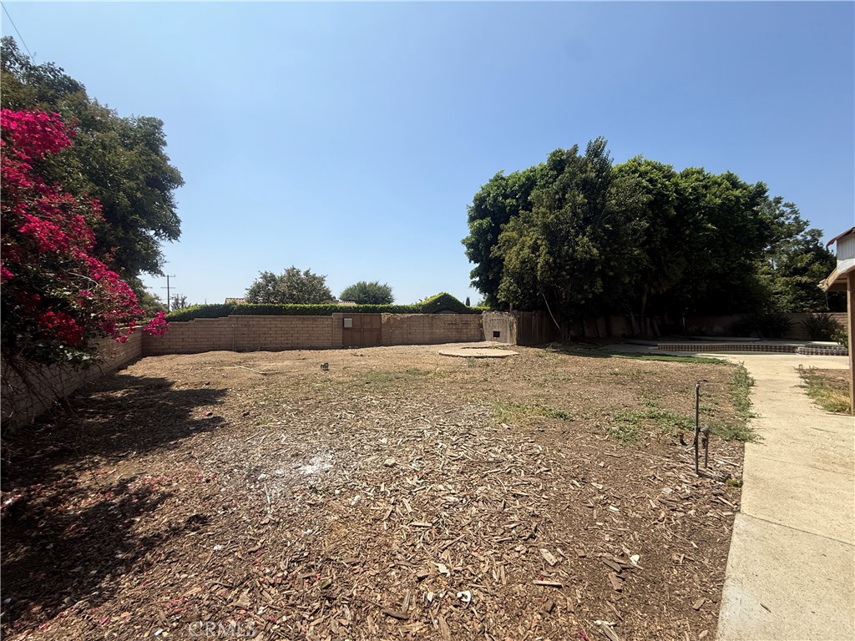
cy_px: 320
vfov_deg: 85.7
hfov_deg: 102.1
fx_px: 346
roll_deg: -1.0
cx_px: 428
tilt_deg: +0.2
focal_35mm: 14
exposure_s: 1/2410
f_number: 2.2
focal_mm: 2.22
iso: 50
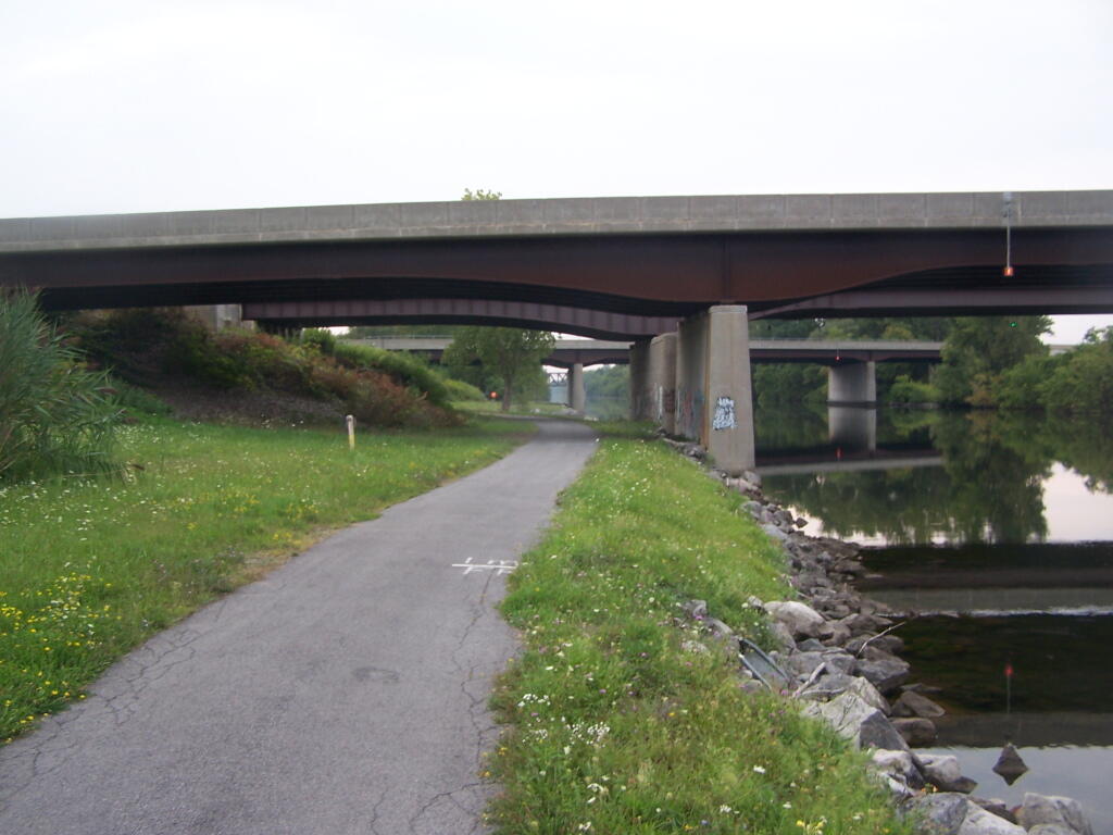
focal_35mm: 38
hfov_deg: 49.0
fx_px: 1222
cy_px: 418
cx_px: 556
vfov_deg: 37.7
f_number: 2.8
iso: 80
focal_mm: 6.3
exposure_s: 1/60
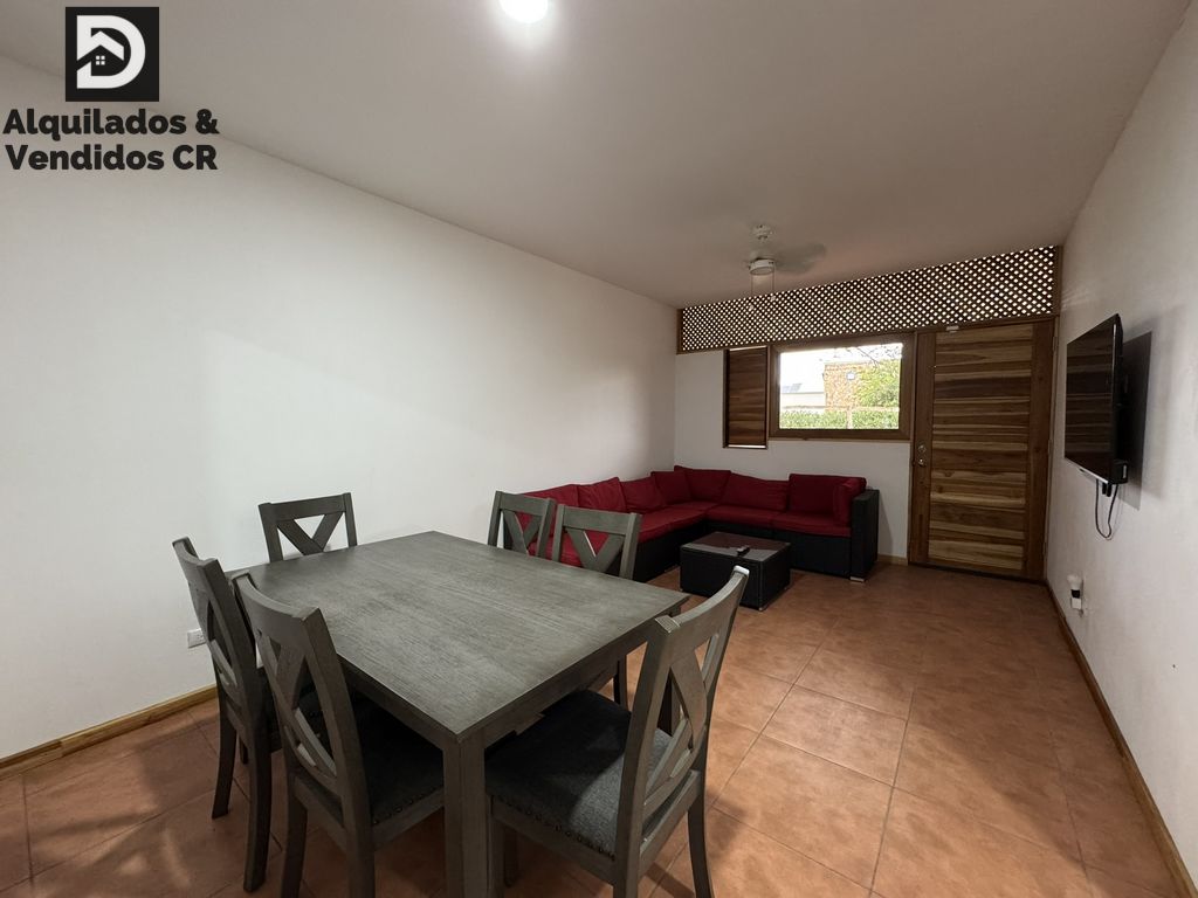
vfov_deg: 85.7
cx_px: 599
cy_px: 449
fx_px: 485
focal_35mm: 14
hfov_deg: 102.1
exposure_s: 1/60
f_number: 2.2
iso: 400
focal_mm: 2.22
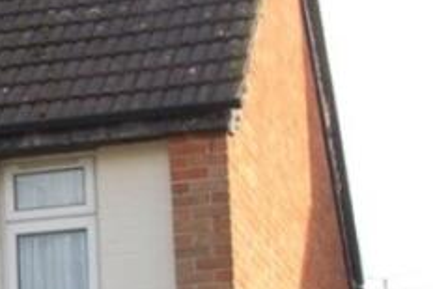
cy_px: 407
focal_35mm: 165
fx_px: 1988
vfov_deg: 8.2
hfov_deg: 11.7
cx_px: -280
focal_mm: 25
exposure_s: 1/160
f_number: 6.3
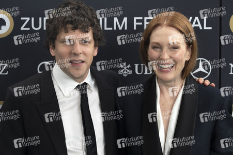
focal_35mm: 208
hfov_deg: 9.9
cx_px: 112
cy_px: 77
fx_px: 1345
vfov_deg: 6.6
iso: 2000
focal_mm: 200
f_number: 6.3
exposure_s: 1/500
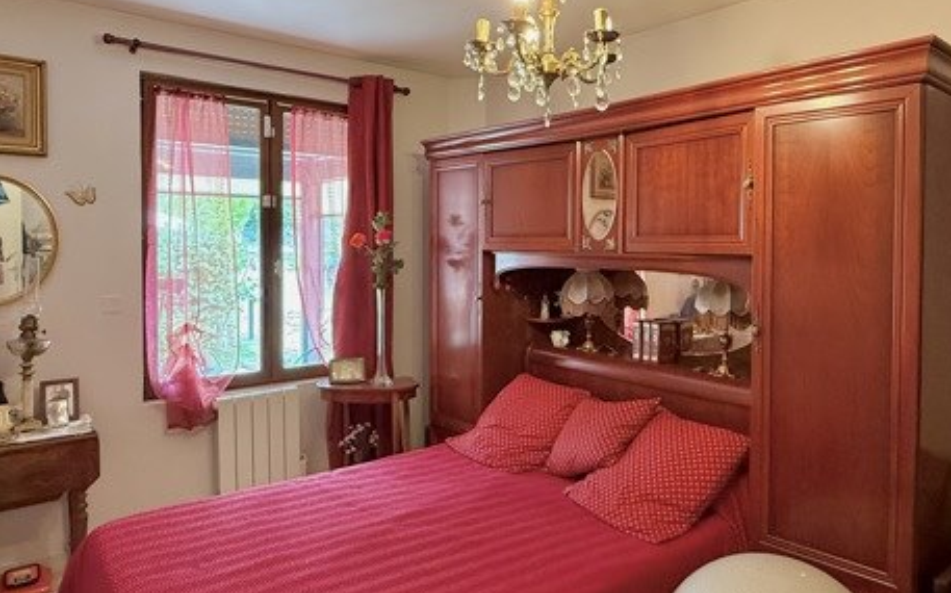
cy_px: 264
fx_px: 673
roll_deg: -0.6
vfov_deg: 47.4
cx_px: 562
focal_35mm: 26
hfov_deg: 69.9
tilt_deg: -2.5
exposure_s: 1/50
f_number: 2.2
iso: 400
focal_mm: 2.22
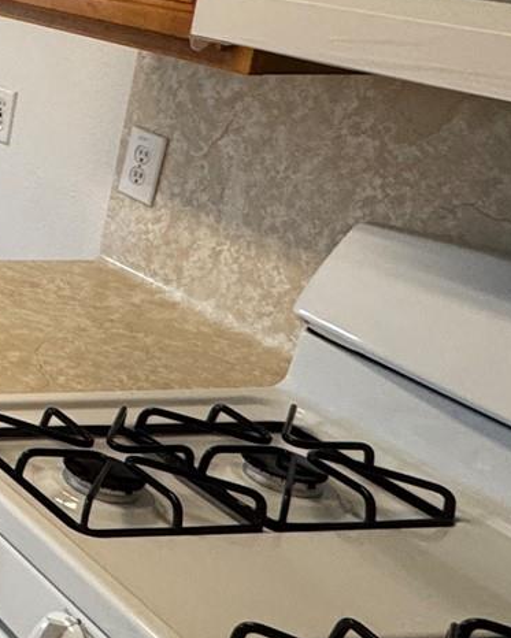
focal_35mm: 60
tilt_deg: -13.6
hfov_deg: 15.8
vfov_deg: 30.5
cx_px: -656
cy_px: 112
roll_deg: -1.7
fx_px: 1134
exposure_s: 1/60
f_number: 2.2
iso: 200
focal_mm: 2.22
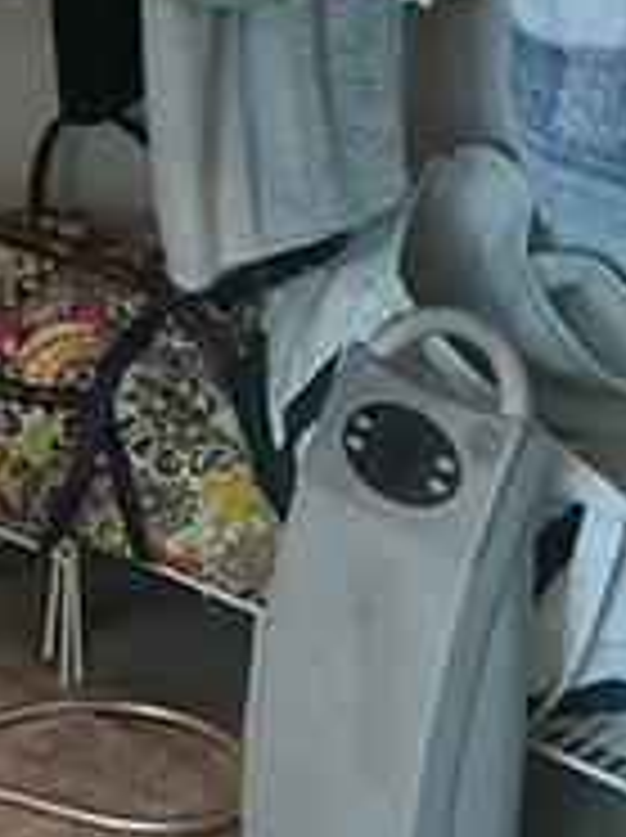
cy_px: -270
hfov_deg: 11.9
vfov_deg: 15.6
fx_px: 2900
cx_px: -230
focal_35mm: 120
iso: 125
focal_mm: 3
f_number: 1.8
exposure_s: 1/50
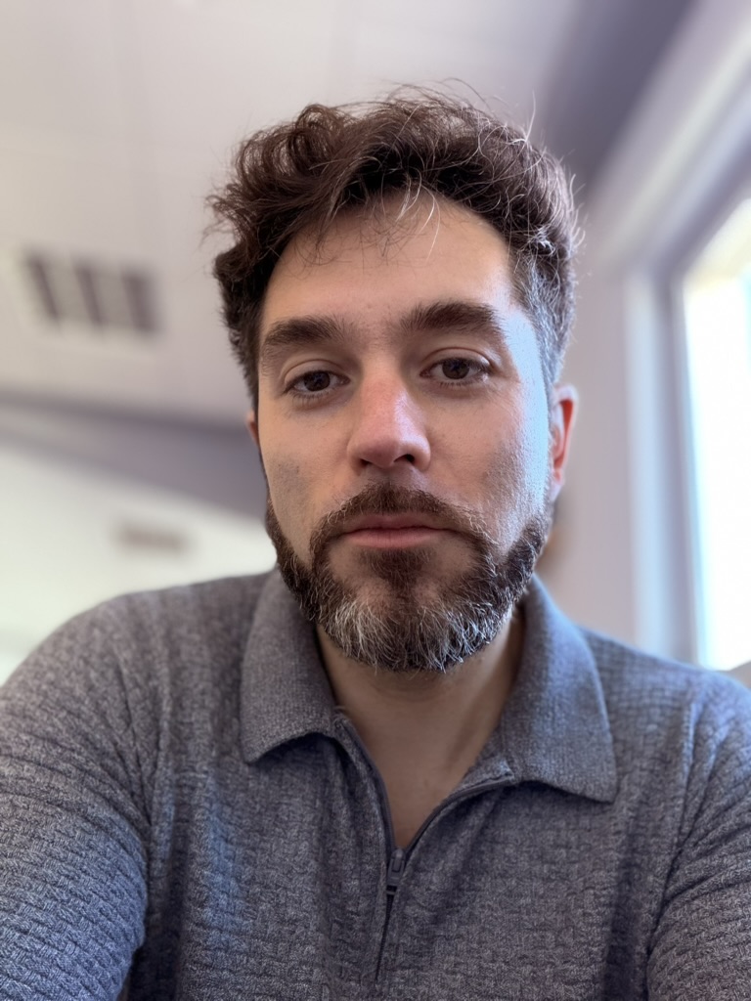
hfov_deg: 46.8
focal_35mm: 30
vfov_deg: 60.0
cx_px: 376
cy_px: 500
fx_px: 868
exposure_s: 1/60
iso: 200
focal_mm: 2.71
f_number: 1.9
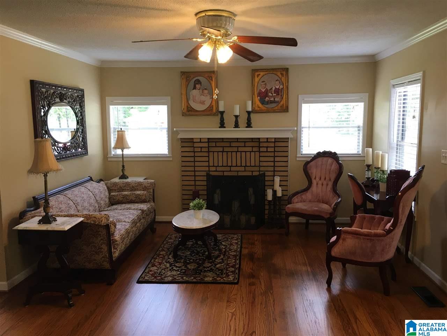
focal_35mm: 29
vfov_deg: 48.2
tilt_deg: -6.8
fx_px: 374
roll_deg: +0.6
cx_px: 224
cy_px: 168
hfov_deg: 61.7
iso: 32
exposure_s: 1/30
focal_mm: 4.15
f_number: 2.2
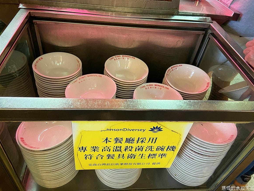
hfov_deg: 65.3
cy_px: 93
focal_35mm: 27
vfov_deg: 51.3
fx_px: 198
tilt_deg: -38.4
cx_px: 124
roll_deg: -6.0
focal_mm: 4.25
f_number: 1.8
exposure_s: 1/30
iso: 500
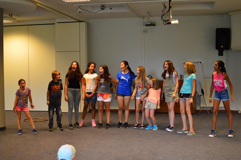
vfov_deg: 25.7
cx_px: 120
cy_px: 80
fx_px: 351
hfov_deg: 37.9
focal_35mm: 52
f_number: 1.8
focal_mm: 35
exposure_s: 1/400
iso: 1800
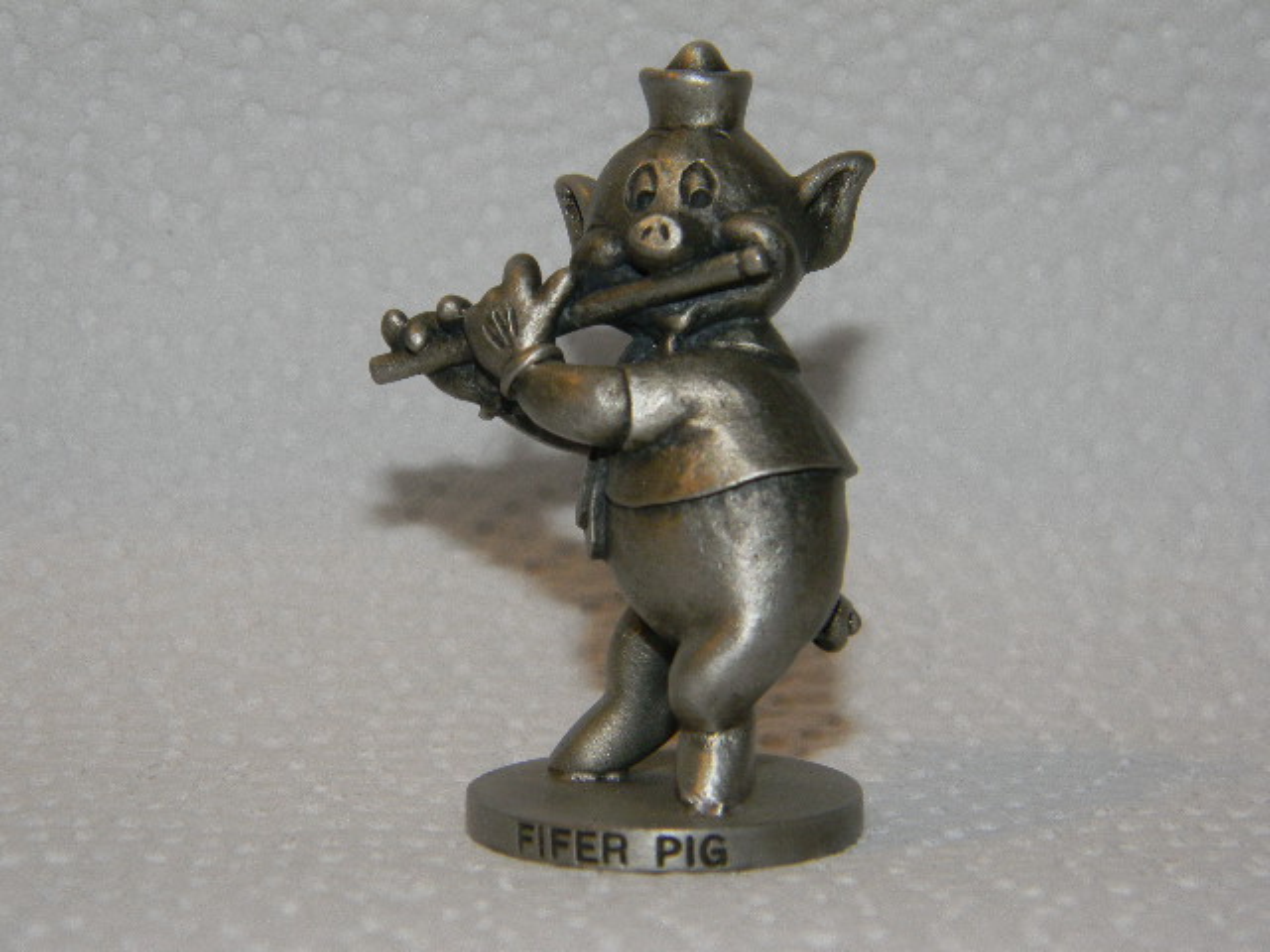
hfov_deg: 23.6
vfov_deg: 17.8
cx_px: 635
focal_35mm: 83
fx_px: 3045
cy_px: 476
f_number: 9
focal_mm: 15.1
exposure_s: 1/30
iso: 200
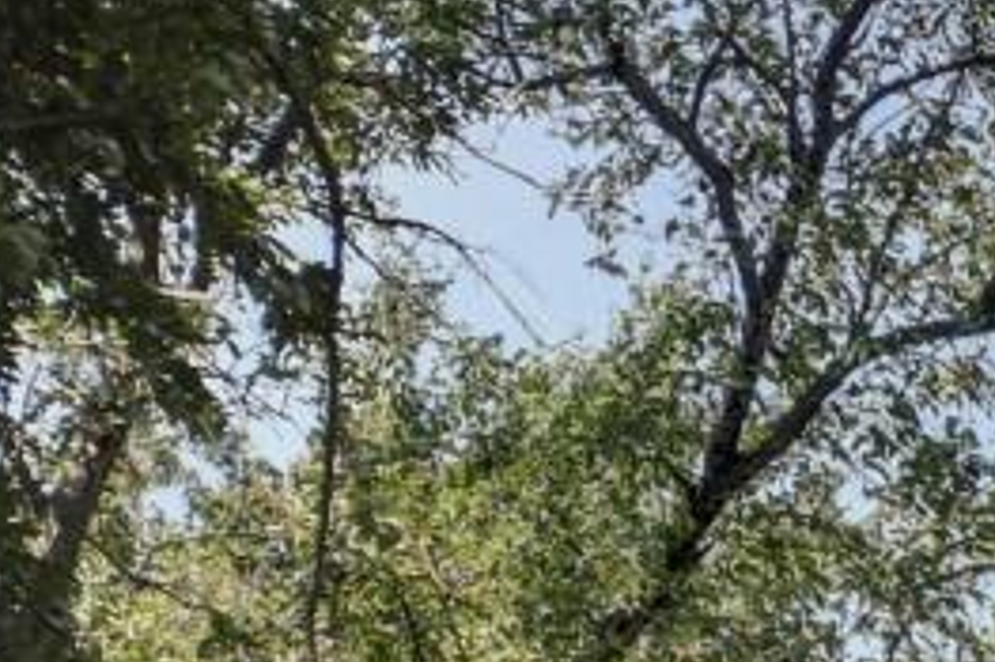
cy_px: 1814
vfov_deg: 5.9
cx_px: 2913
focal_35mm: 219
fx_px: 6049
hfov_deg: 8.1
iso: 400
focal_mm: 24
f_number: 8
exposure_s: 1/400
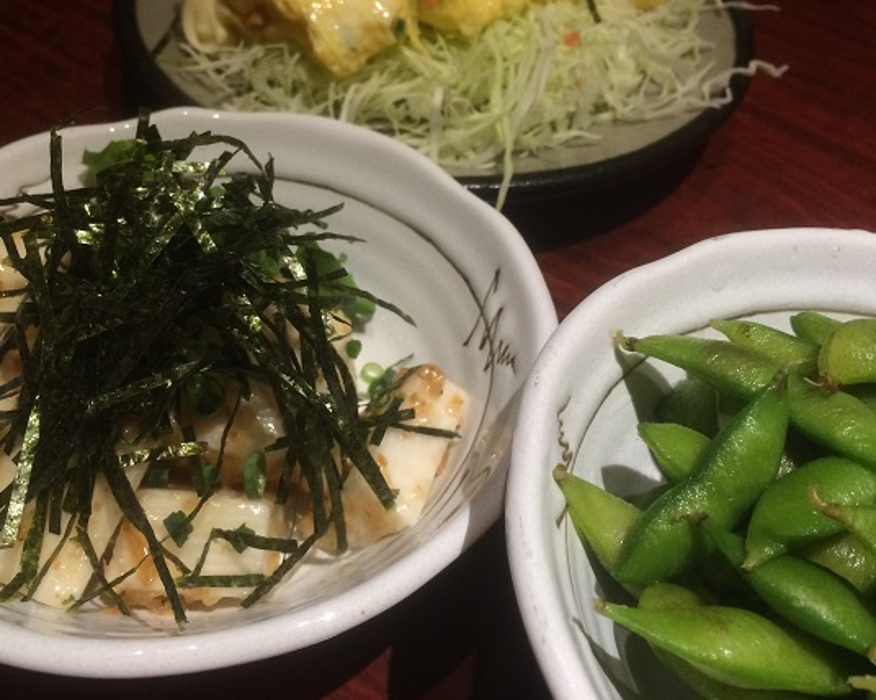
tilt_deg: -43.1
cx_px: 415
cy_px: 274
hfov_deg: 49.1
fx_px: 959
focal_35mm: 37
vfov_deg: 39.9
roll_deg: -3.5
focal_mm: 4.15
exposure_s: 1/30
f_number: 2.2
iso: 125
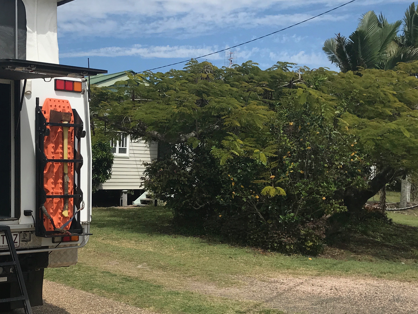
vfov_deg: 26.9
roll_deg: -0.2
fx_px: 652
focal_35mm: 54
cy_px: 199
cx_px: 99
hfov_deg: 34.7
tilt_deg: -1.8
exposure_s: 1/4000
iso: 20
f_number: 1.8
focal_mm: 3.99
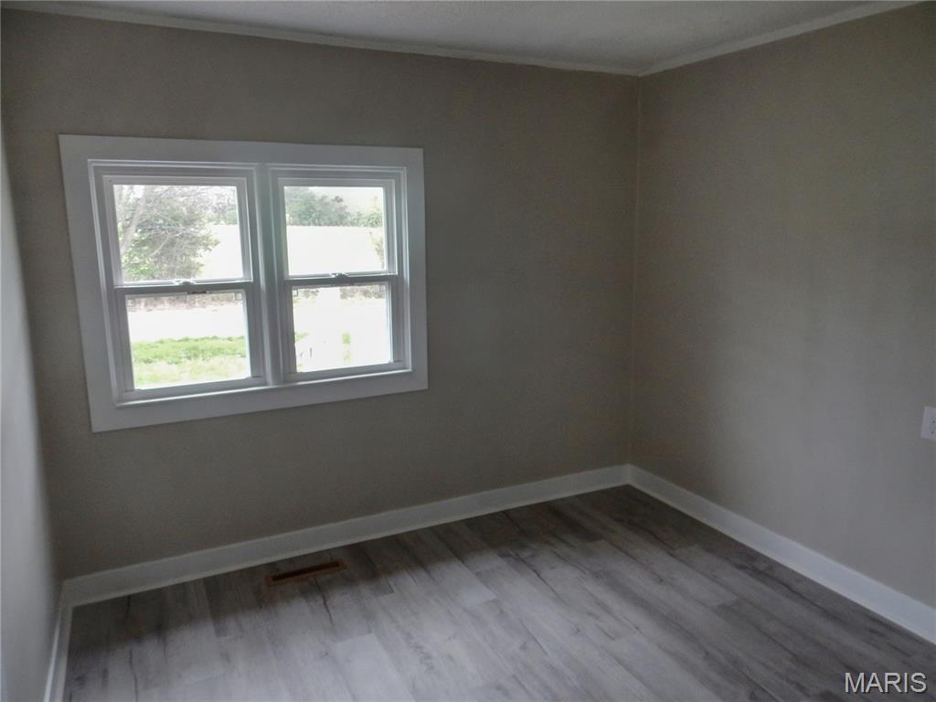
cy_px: 351
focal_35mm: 25
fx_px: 676
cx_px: 468
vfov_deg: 54.9
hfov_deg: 69.4
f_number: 3.7
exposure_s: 1/40
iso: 125
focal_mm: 4.5
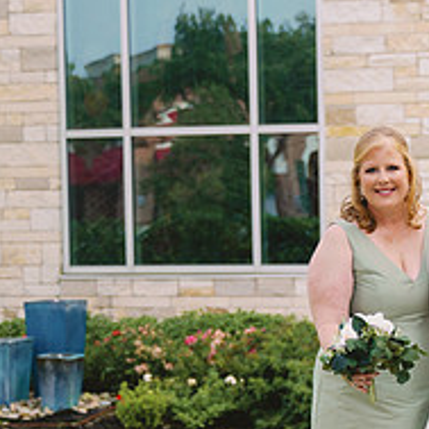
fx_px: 2089
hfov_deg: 11.4
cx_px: 553
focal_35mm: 149
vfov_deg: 11.7
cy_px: 344
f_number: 2.8
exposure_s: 1/200
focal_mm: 55
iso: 80
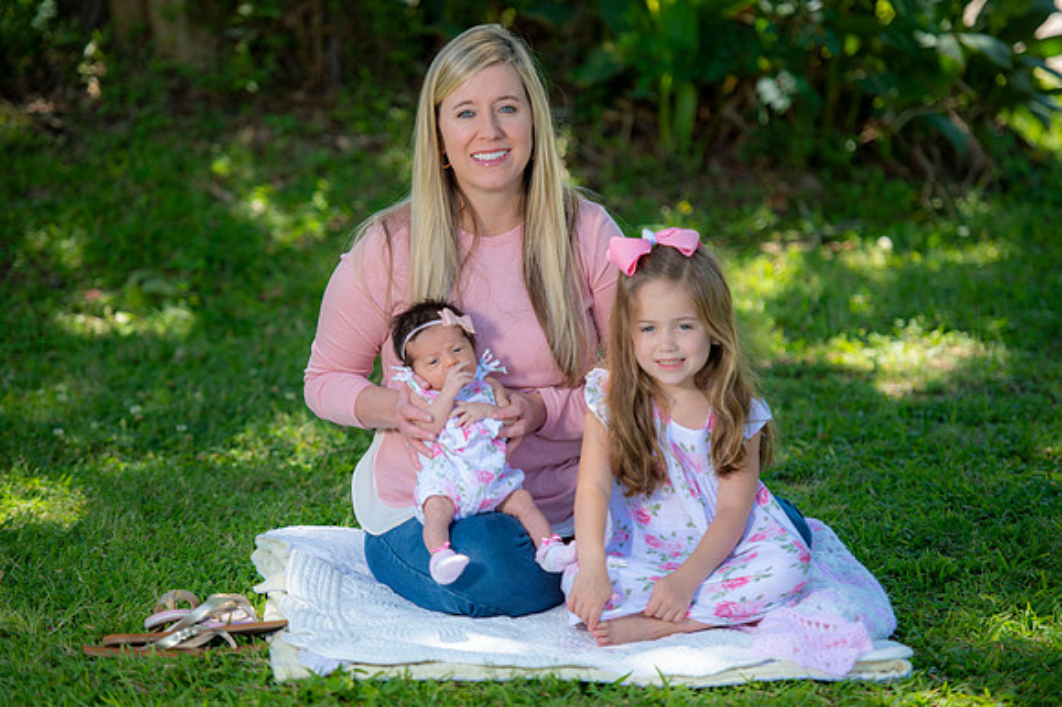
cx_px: 531
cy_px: 354
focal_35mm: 155
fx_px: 4570
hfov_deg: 13.3
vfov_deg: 8.8
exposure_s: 1/250
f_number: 2.8
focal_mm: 155
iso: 100
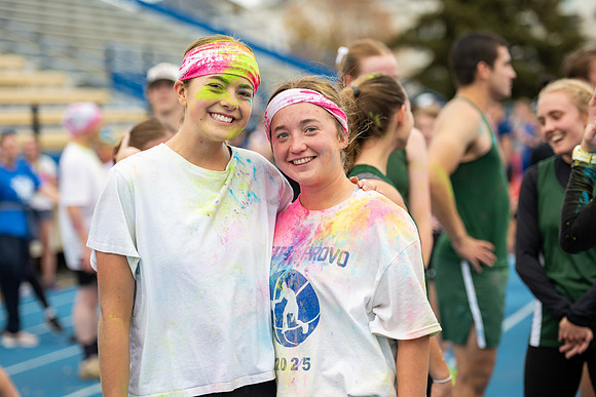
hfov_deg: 20.0
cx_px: 298
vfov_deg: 13.4
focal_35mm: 102
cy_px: 198
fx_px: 1689
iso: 125
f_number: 2.8
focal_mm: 102
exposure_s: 1/640
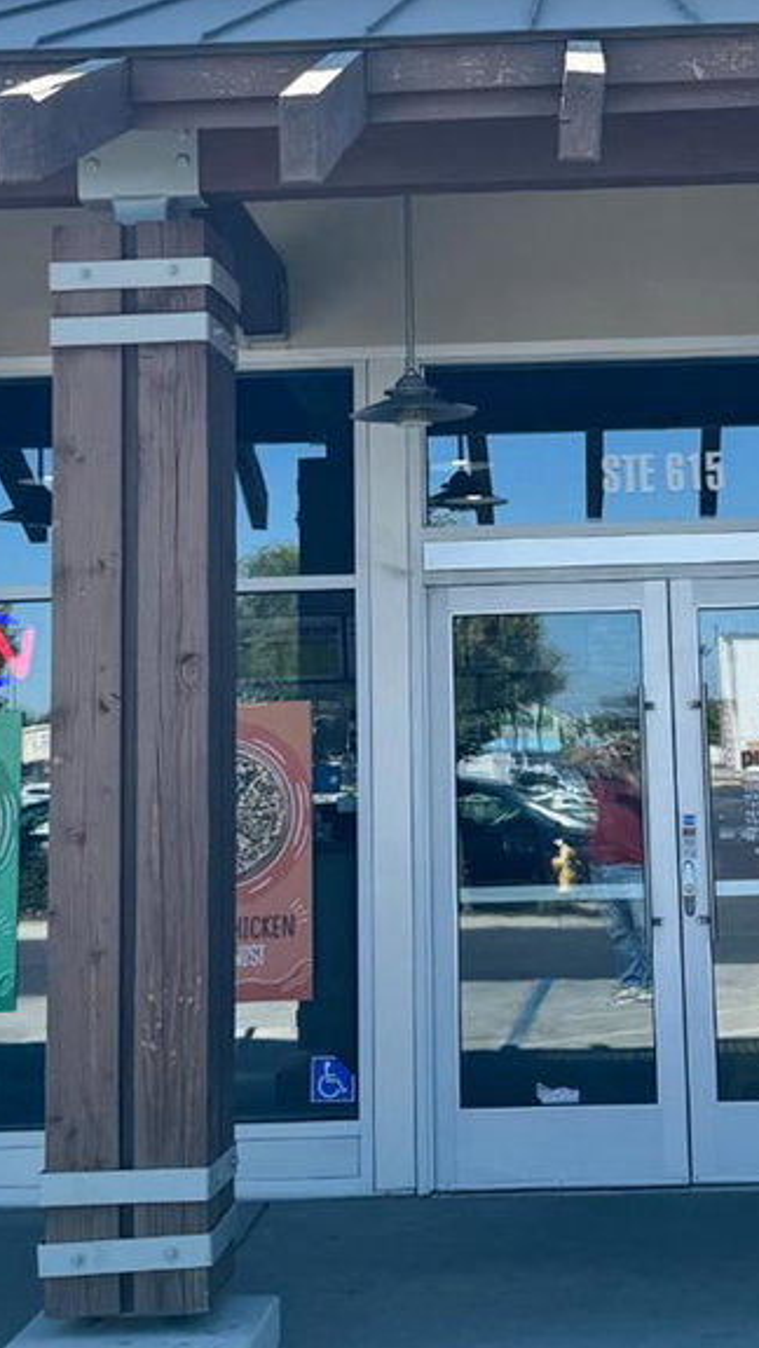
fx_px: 2215
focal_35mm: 62
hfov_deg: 19.3
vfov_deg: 33.2
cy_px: 359
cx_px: 551
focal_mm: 6.76
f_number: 1.78
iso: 80
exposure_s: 1/1869
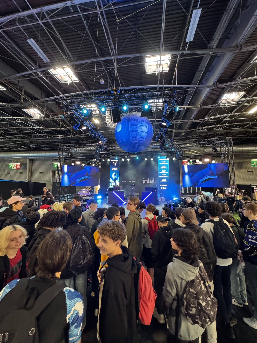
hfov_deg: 85.7
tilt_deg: +4.8
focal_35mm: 14
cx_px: 128
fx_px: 139
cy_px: 172
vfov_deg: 102.1
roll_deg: -0.3
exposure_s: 1/60
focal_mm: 2.22
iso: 800
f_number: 2.2
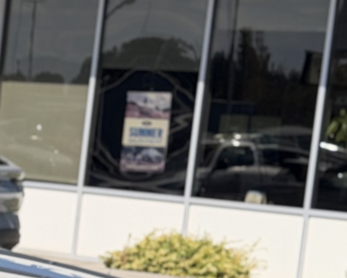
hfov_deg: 9.1
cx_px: -372
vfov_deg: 7.7
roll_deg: -4.1
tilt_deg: -7.0
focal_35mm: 199
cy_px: 324
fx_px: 2043
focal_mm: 6.76
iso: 64
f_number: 1.78
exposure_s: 1/4098
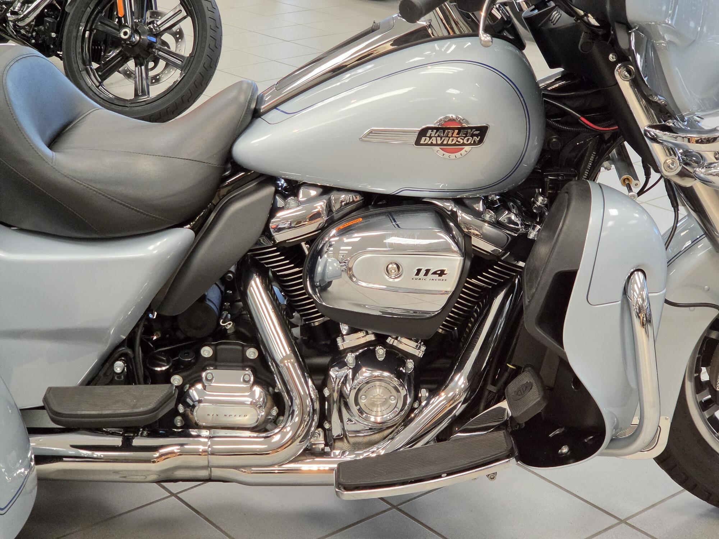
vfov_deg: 21.3
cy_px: 270
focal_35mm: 69
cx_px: 360
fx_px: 1433
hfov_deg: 28.2
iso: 400
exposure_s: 1/120
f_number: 2.4
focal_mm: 7
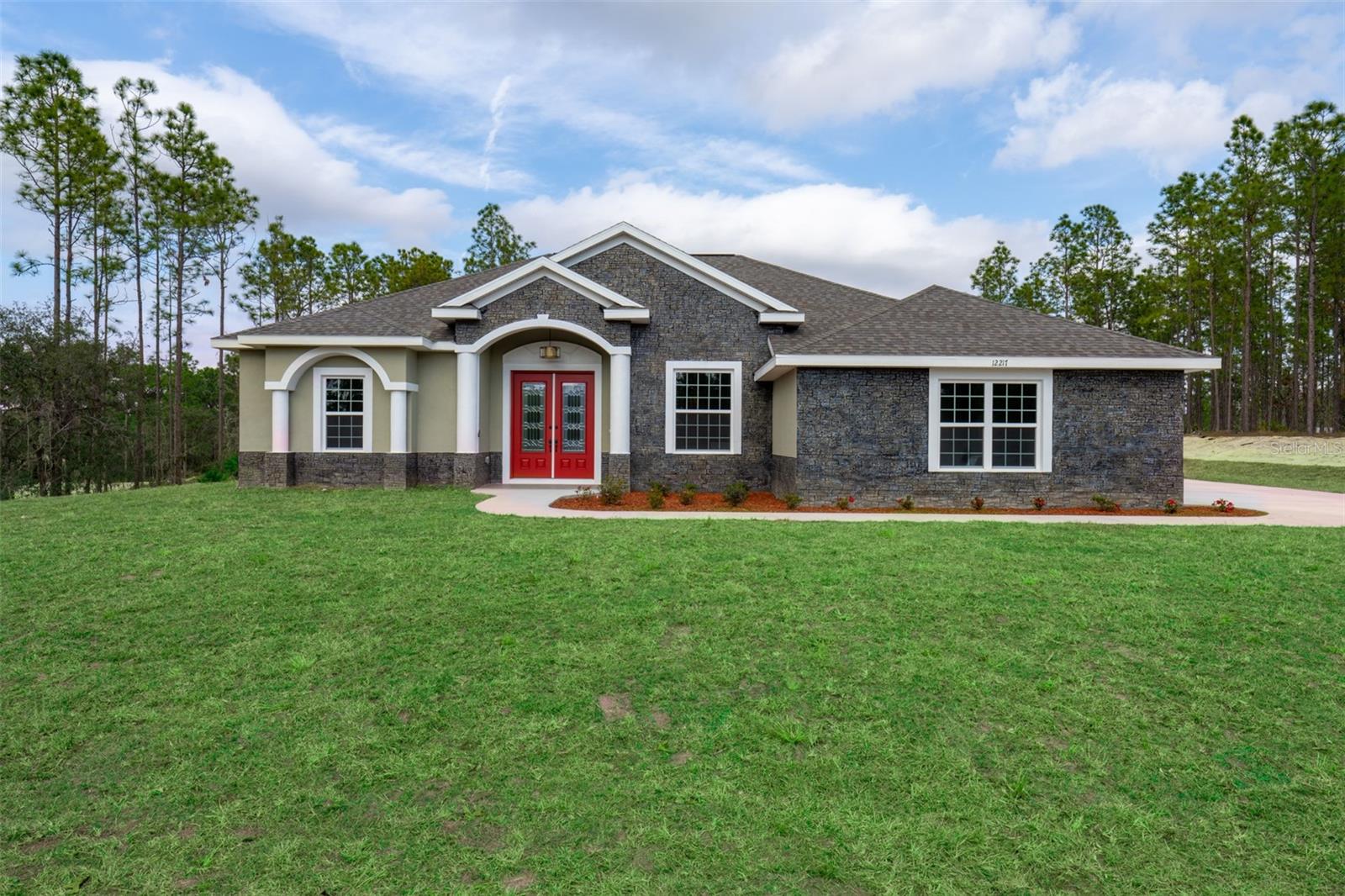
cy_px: 448
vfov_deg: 53.1
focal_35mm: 24
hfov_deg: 73.8
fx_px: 896
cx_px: 672
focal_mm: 24
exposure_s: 1/250
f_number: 14
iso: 100
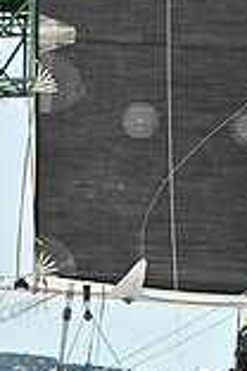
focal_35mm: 304
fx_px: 3128
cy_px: 427
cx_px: 173
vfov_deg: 6.7
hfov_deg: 4.5
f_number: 5.6
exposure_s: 1/1000
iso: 320
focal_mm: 82
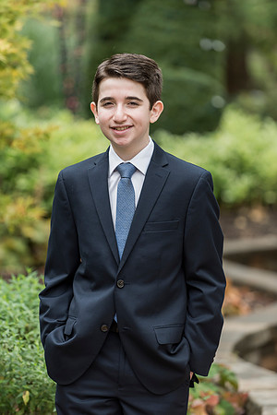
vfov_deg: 12.1
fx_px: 1962
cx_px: 138
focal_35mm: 170
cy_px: 208
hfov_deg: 8.1
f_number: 3.5
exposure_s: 1/500
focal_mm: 170
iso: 400
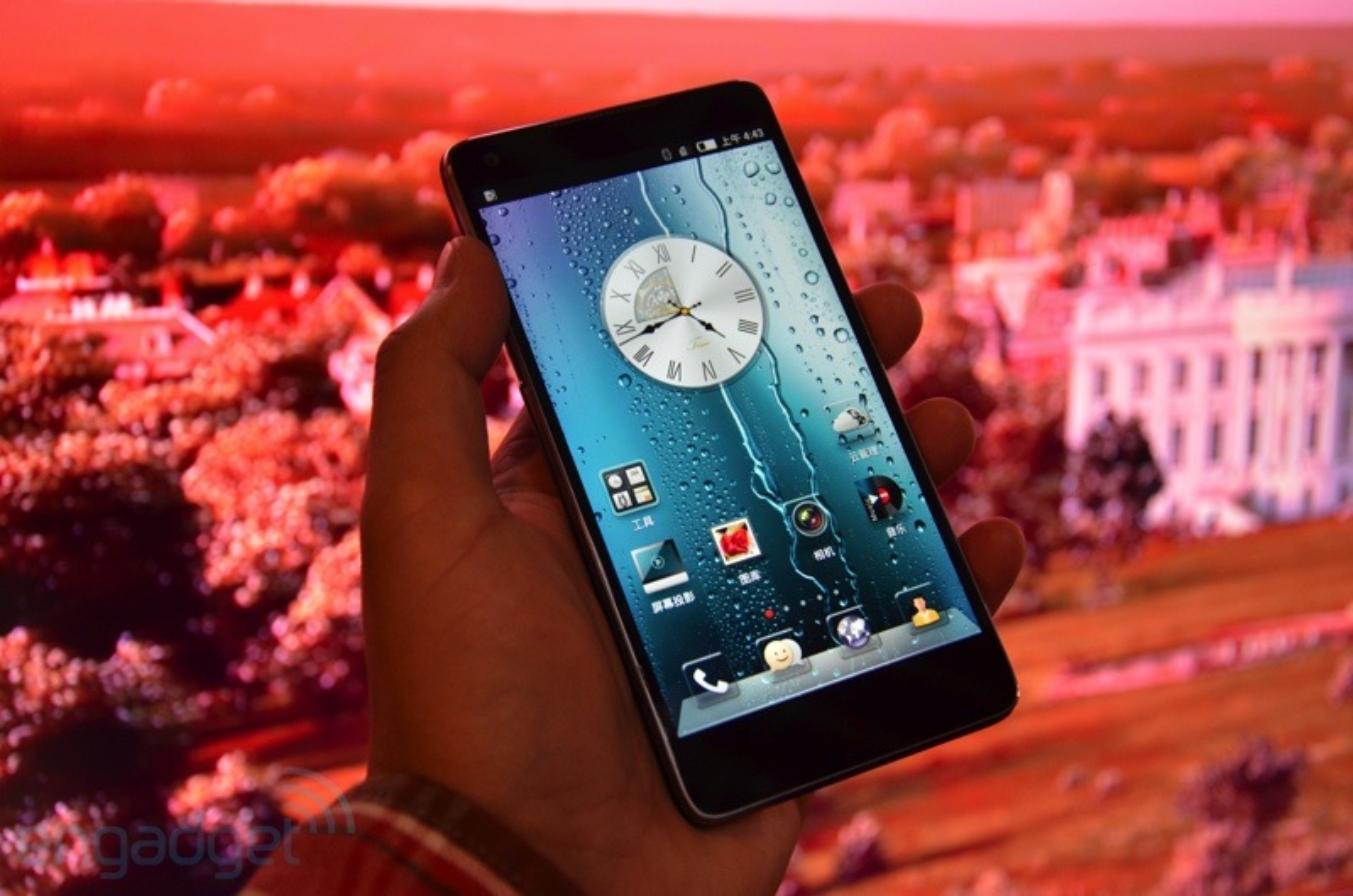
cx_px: 676
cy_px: 448
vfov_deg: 25.6
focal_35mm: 52
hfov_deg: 37.9
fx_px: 1969
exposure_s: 1/60
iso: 1600
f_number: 4.5
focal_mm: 35
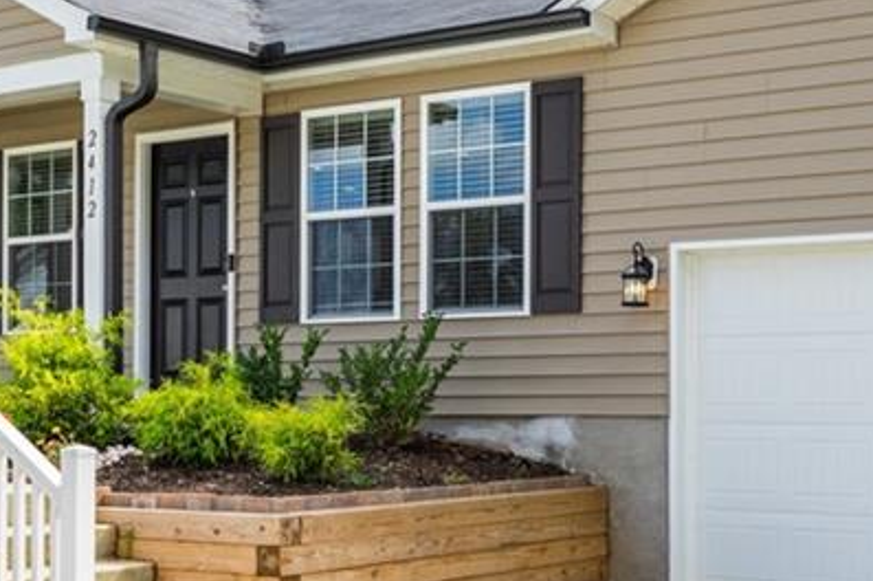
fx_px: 1623
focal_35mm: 67
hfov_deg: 30.0
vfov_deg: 20.3
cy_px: 283
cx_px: 548
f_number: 7.1
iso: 200
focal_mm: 26
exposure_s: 1/400
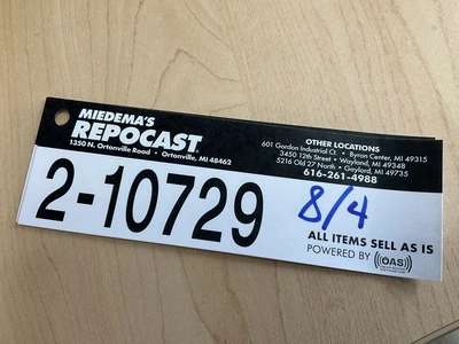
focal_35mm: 29
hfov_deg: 61.7
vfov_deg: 48.2
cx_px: 230
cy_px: 172
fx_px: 385
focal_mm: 3
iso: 64
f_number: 1.8
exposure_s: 1/82
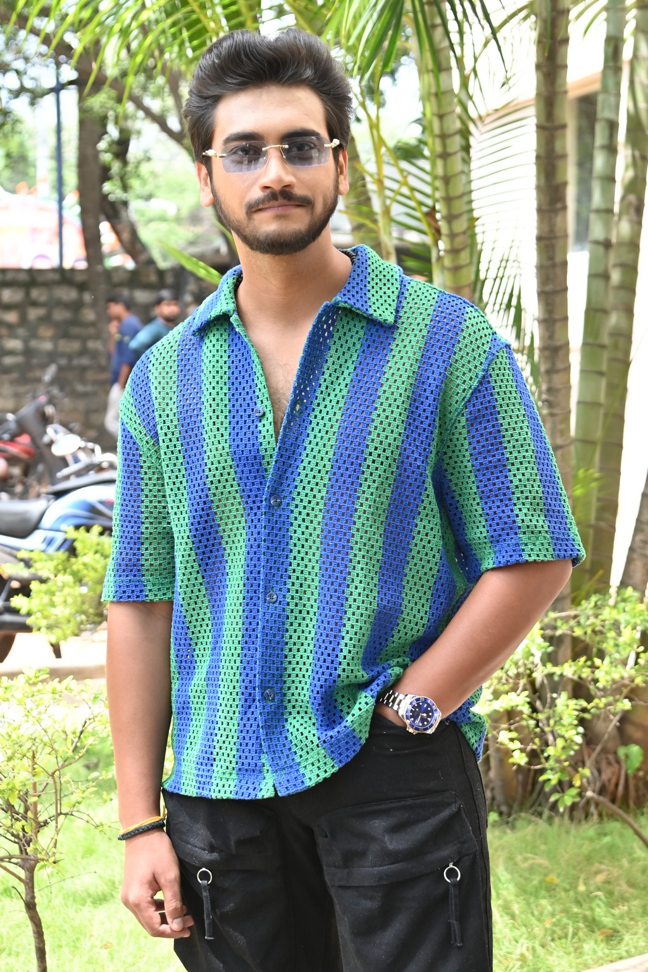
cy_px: 486
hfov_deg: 18.9
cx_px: 324
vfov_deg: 28.1
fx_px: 1944
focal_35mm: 72
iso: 400
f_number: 4.5
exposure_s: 1/400
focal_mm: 48
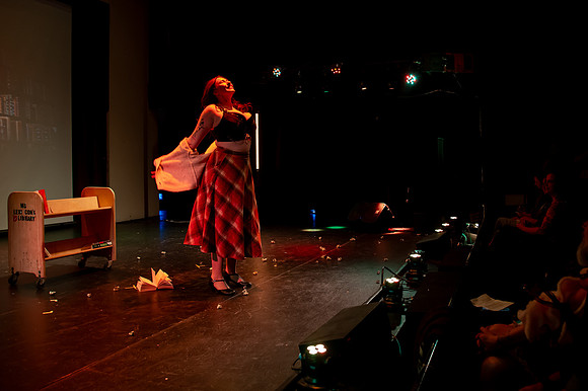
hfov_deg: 62.3
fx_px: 485
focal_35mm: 30
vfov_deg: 43.7
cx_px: 325
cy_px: 158
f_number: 4
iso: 4000
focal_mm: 24
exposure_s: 1/100
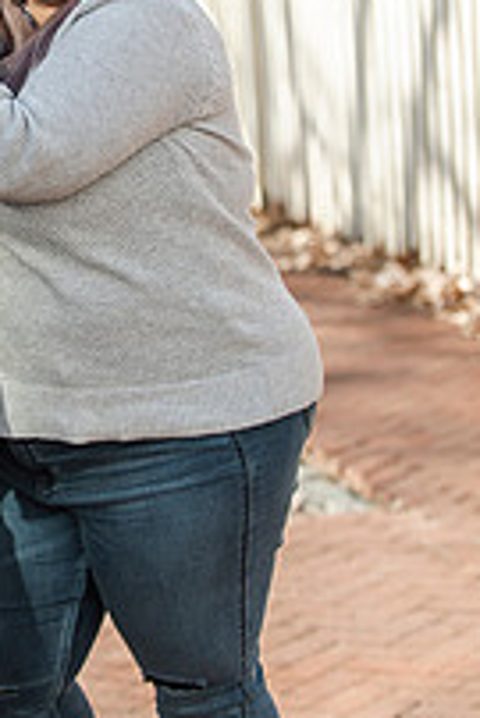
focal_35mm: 156
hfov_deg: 8.8
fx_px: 3114
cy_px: 121
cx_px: 7
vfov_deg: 13.1
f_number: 3.2
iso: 640
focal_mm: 70
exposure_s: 1/4000
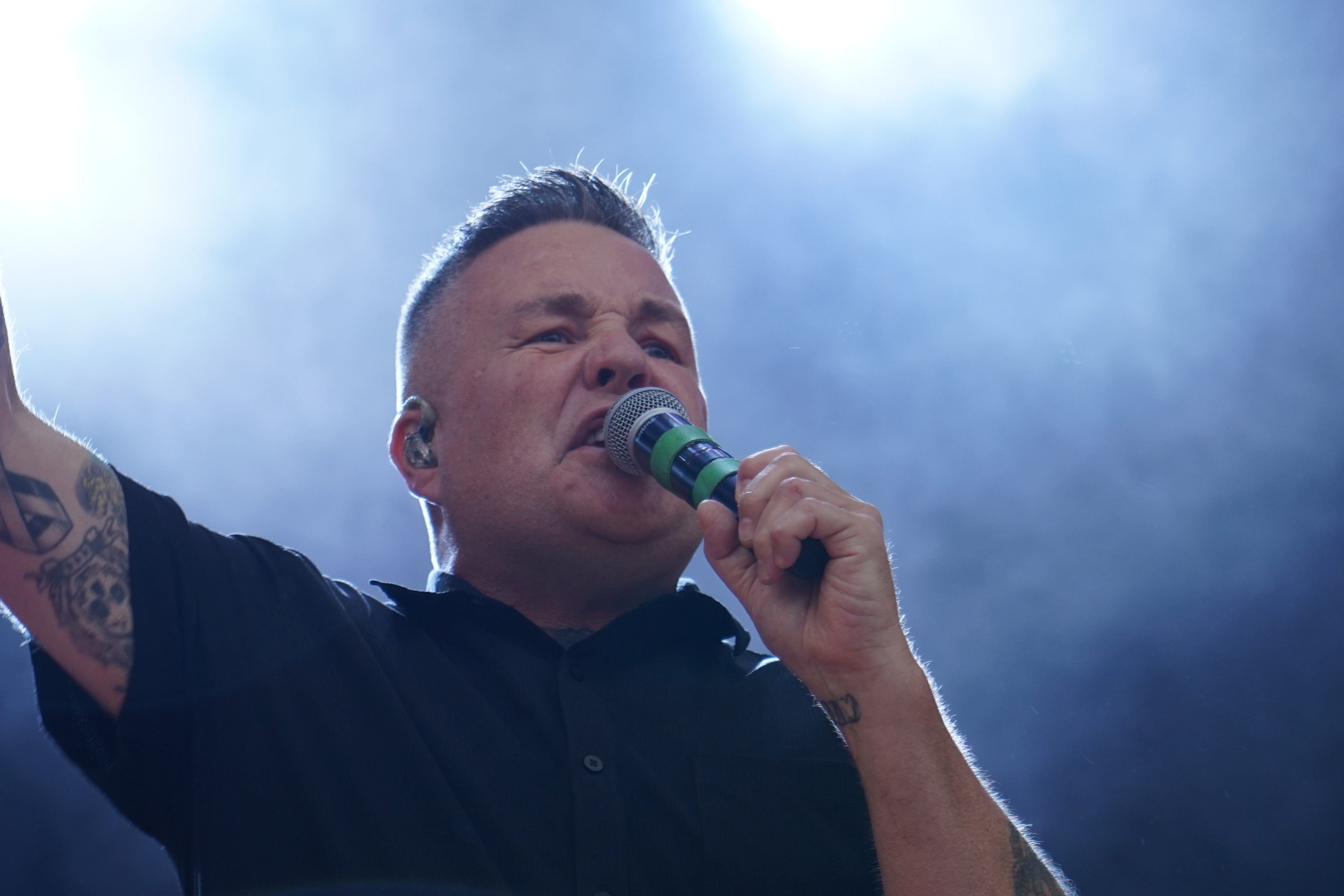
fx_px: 6384
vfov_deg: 8.0
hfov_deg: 12.0
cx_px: 789
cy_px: 291
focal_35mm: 171
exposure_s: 1/125
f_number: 4
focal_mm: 105
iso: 800
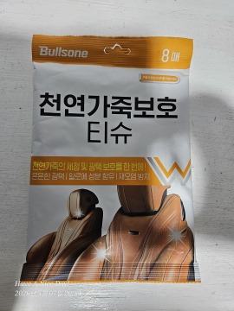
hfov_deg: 58.9
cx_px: 117
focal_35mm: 23
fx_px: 207
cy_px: 156
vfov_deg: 73.9
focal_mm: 5.4
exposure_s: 1/120
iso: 400
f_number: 1.8
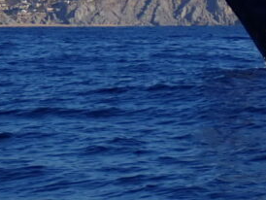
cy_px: -41
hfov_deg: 6.4
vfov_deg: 4.8
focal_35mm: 306
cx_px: 296
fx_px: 2353
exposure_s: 1/800
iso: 100
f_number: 5.6
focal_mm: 14.62
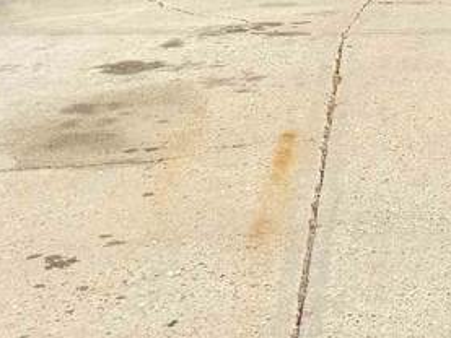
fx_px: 1447
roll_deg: +0.5
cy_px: -338
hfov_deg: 14.7
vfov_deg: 11.9
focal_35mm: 111
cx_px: 897
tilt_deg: +8.5
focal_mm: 6.76
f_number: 1.78
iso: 80
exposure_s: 1/2703
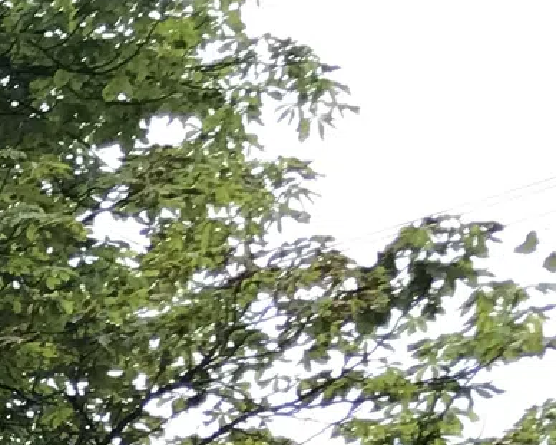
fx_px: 2780
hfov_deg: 9.4
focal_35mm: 169
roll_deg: +2.0
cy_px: 1235
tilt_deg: +8.7
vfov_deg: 8.1
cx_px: -1009
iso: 20
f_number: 1.8
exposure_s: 1/299
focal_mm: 3.99
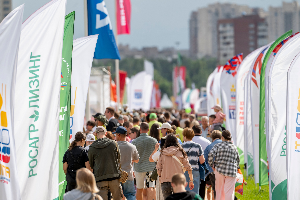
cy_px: 94
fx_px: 3703
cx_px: 150
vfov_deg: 3.1
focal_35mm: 444
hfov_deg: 4.6
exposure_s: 1/2500
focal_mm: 420
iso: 800
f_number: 6
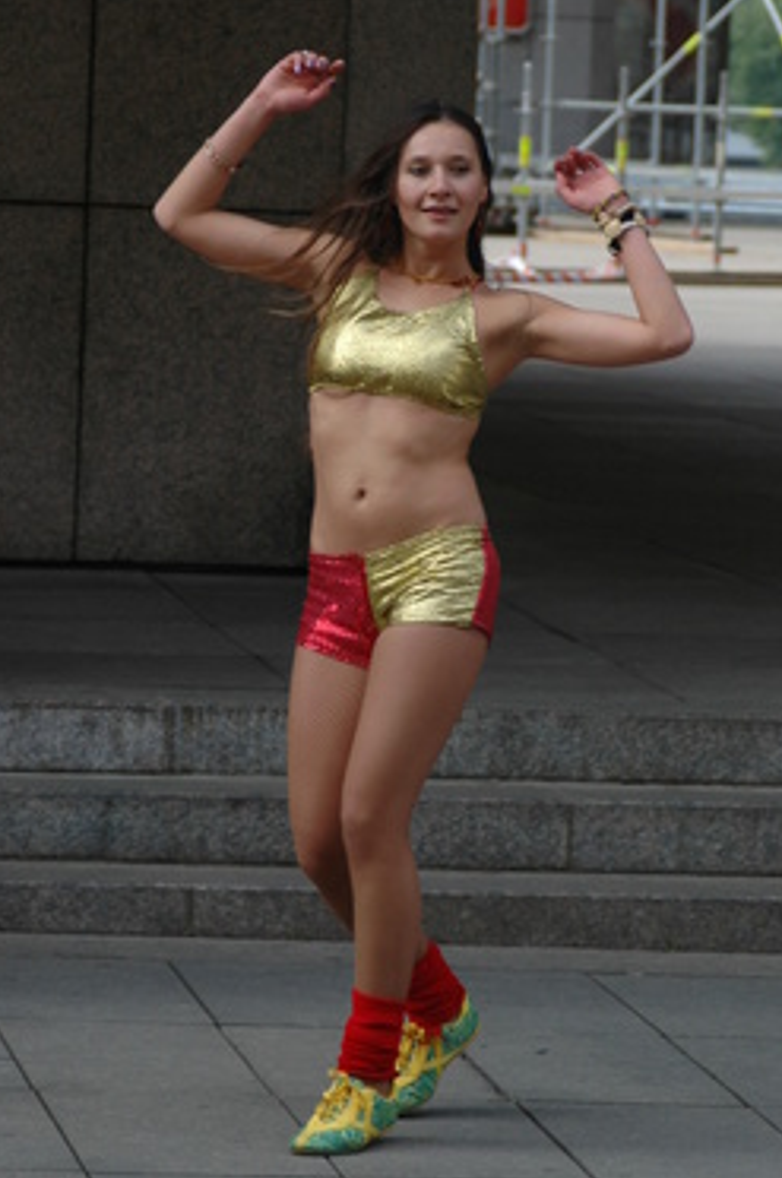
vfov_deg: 9.5
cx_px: 461
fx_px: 7123
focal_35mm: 218
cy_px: 484
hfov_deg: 6.3
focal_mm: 90
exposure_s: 1/350
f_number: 4.8
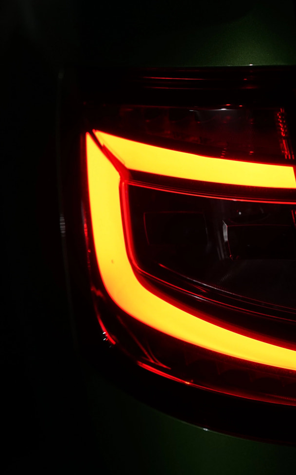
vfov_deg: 22.5
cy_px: 189
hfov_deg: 14.2
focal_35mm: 92
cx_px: 198
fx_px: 1188
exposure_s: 1/160
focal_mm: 55
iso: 640
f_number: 2.8
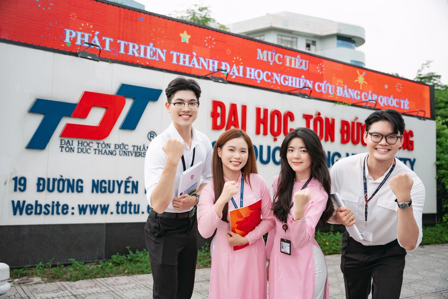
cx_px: 224
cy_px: 150
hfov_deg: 55.7
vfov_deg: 38.8
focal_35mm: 34
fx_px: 424
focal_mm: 34.1
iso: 100
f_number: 2.8
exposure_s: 1/320
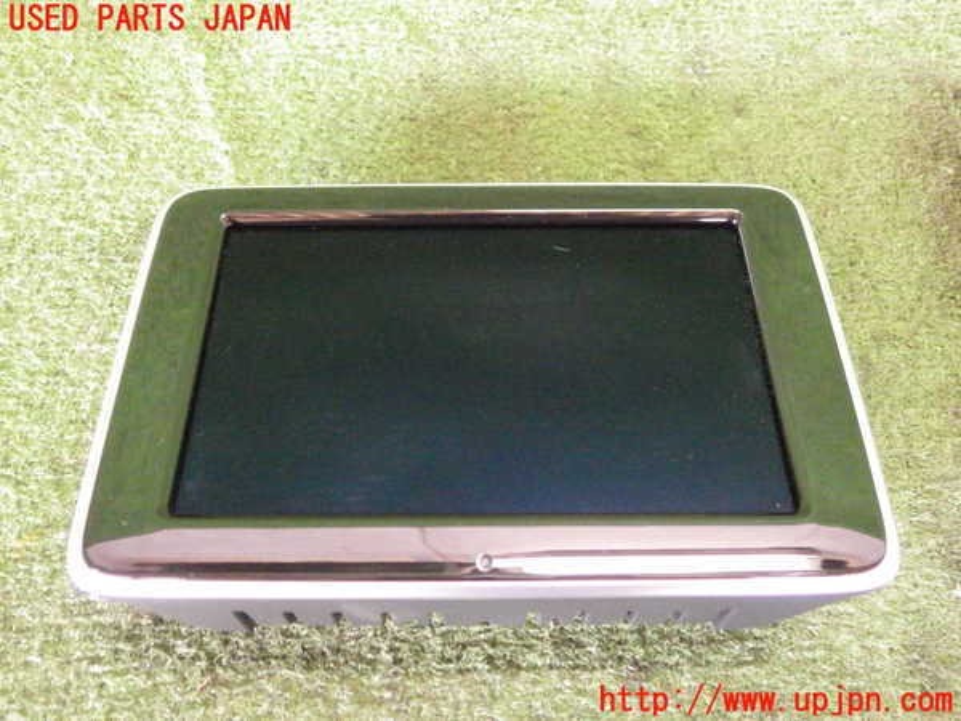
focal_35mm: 31
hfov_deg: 58.4
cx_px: 480
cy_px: 360
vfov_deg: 45.4
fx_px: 861
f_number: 2.3
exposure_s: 1/50
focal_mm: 5.5
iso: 3200
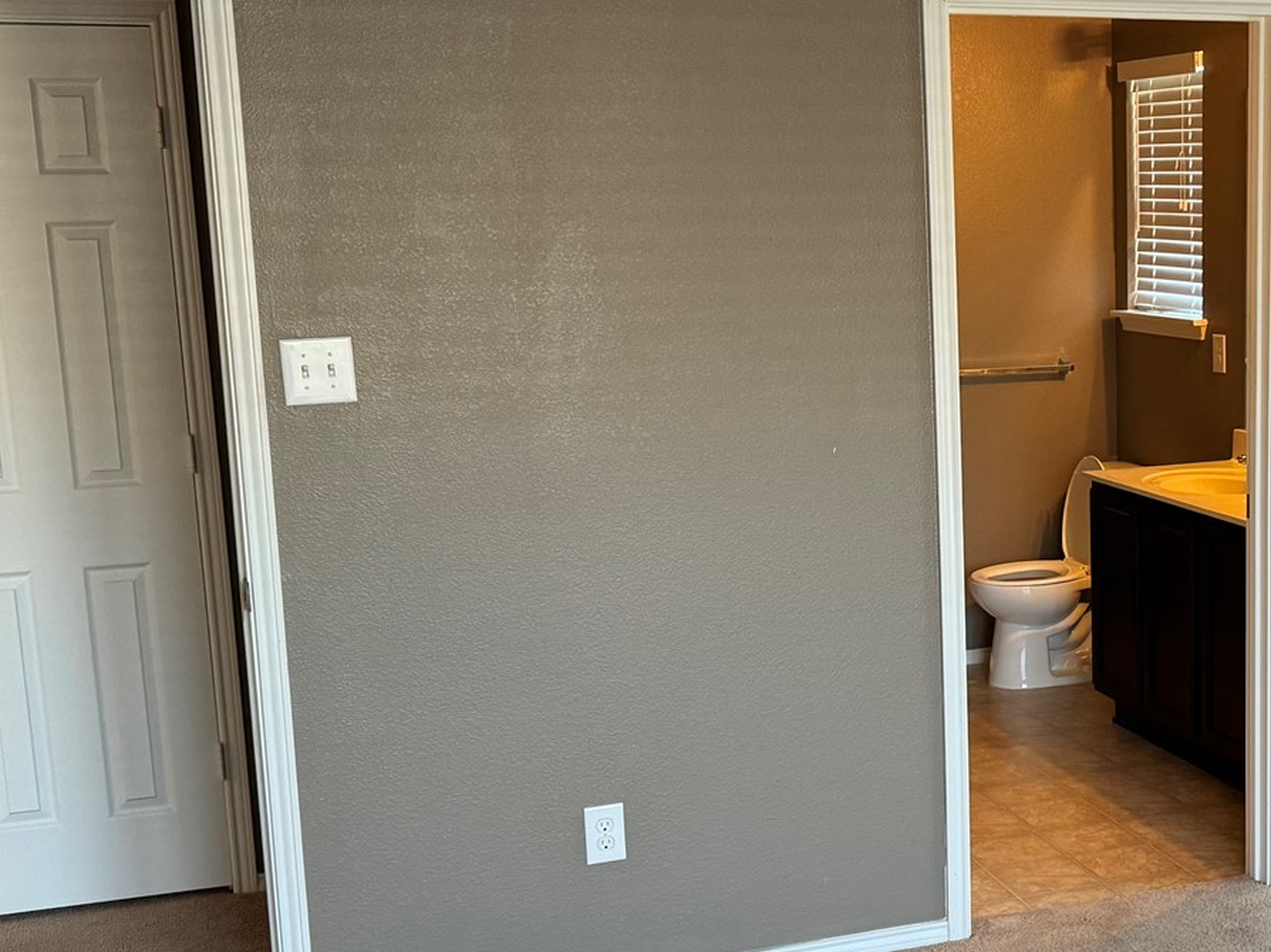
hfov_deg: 33.4
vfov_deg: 26.5
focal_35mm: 55
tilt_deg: -11.7
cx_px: 1105
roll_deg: +0.2
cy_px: 574
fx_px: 2019
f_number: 1.78
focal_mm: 6.76
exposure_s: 1/60
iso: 250
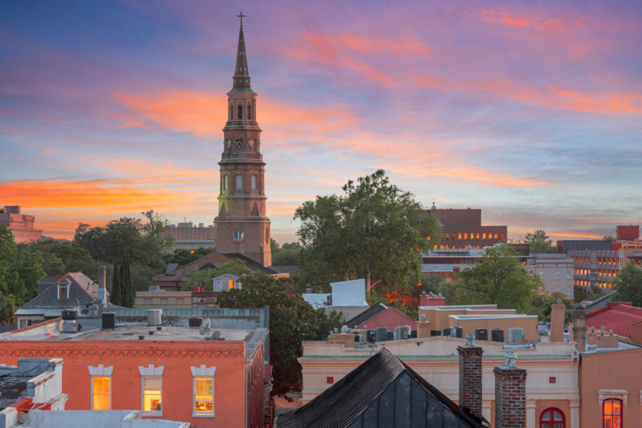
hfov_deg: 22.6
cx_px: 321
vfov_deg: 15.2
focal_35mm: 90
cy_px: 214
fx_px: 1605
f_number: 11
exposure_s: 1/1.25
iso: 64
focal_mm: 90
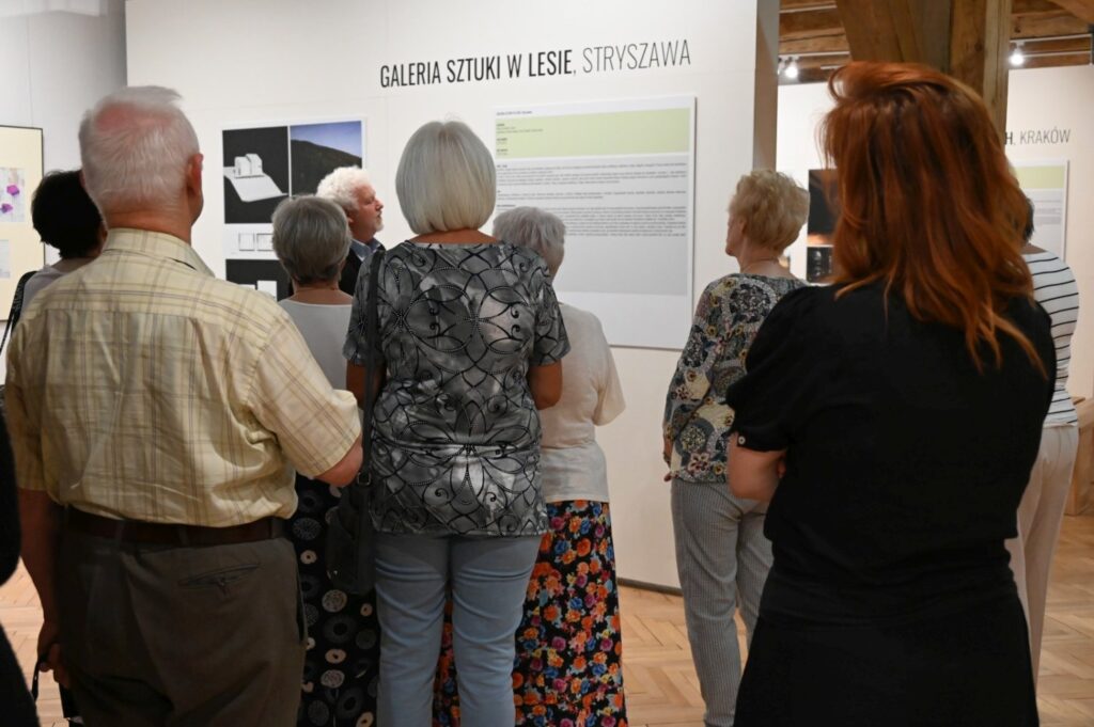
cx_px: 547
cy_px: 364
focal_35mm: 42
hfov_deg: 46.4
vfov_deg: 31.8
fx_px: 1275
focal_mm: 42
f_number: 5.6
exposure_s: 1/125
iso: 10000
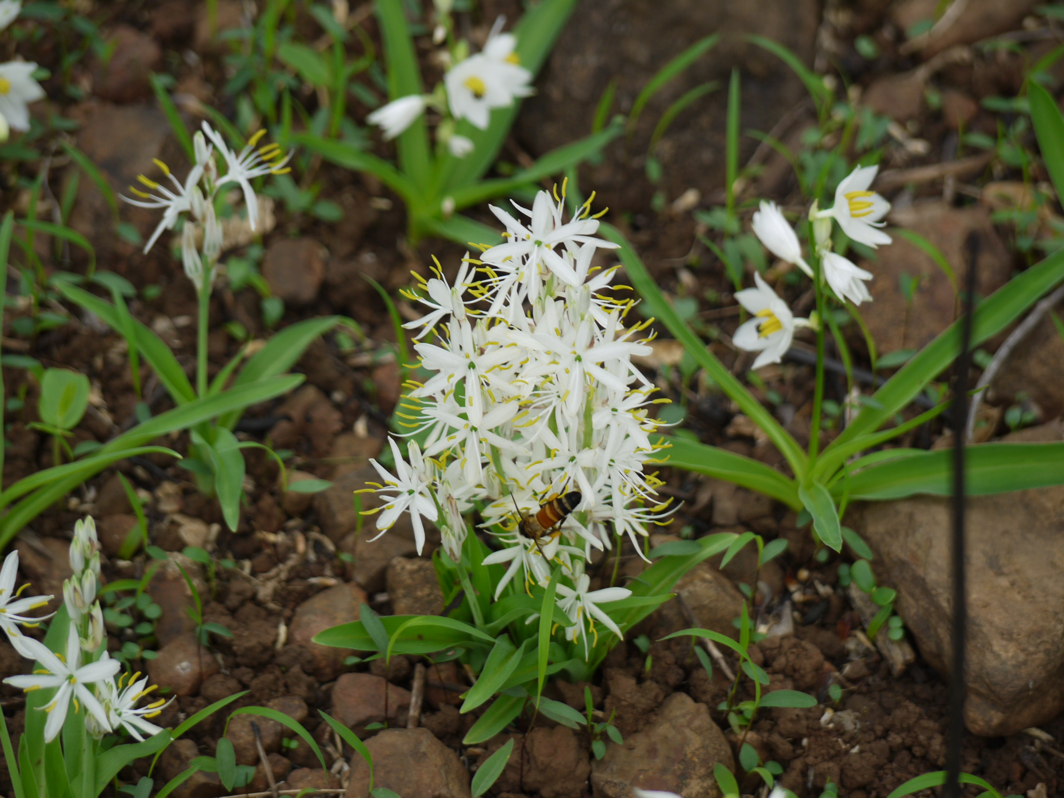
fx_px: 6332
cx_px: 532
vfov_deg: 7.2
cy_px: 399
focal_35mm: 206
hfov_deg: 9.6
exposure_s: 1/160
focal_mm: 103
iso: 125
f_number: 4.7
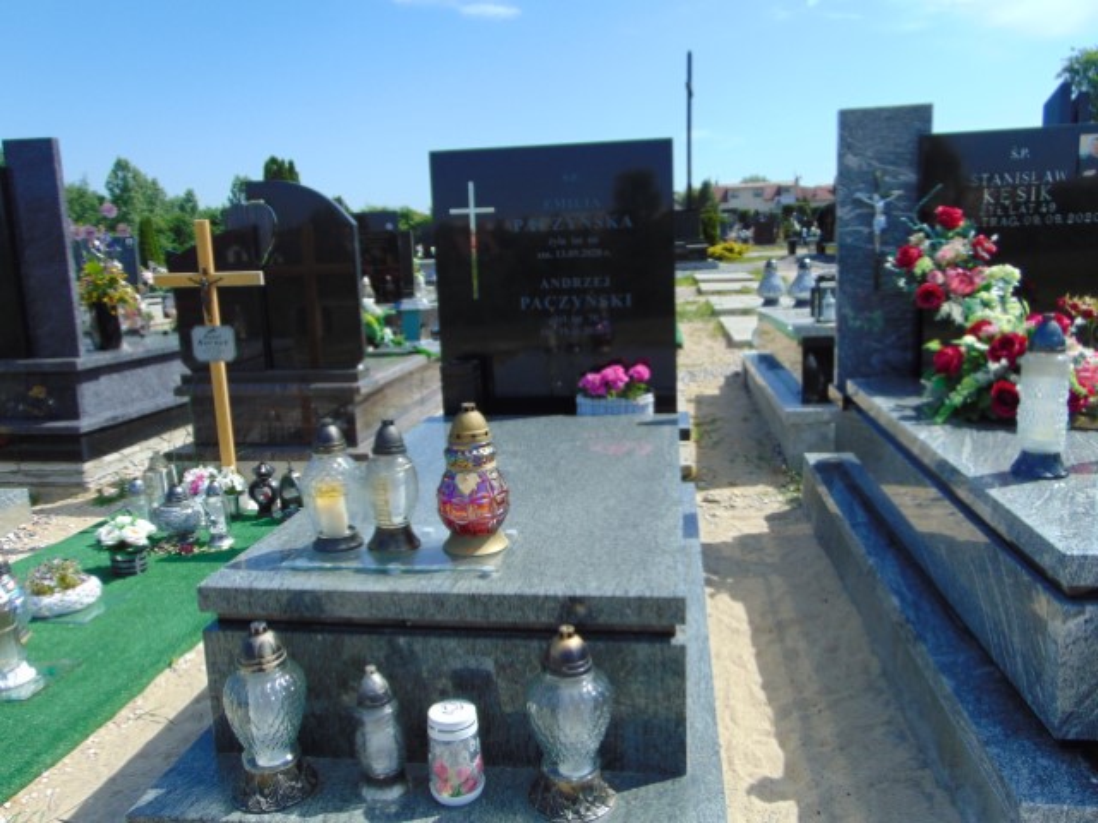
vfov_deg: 51.4
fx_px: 856
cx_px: 549
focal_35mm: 27
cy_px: 412
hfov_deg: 65.3
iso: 80
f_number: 3
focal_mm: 4.9
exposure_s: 1/1000
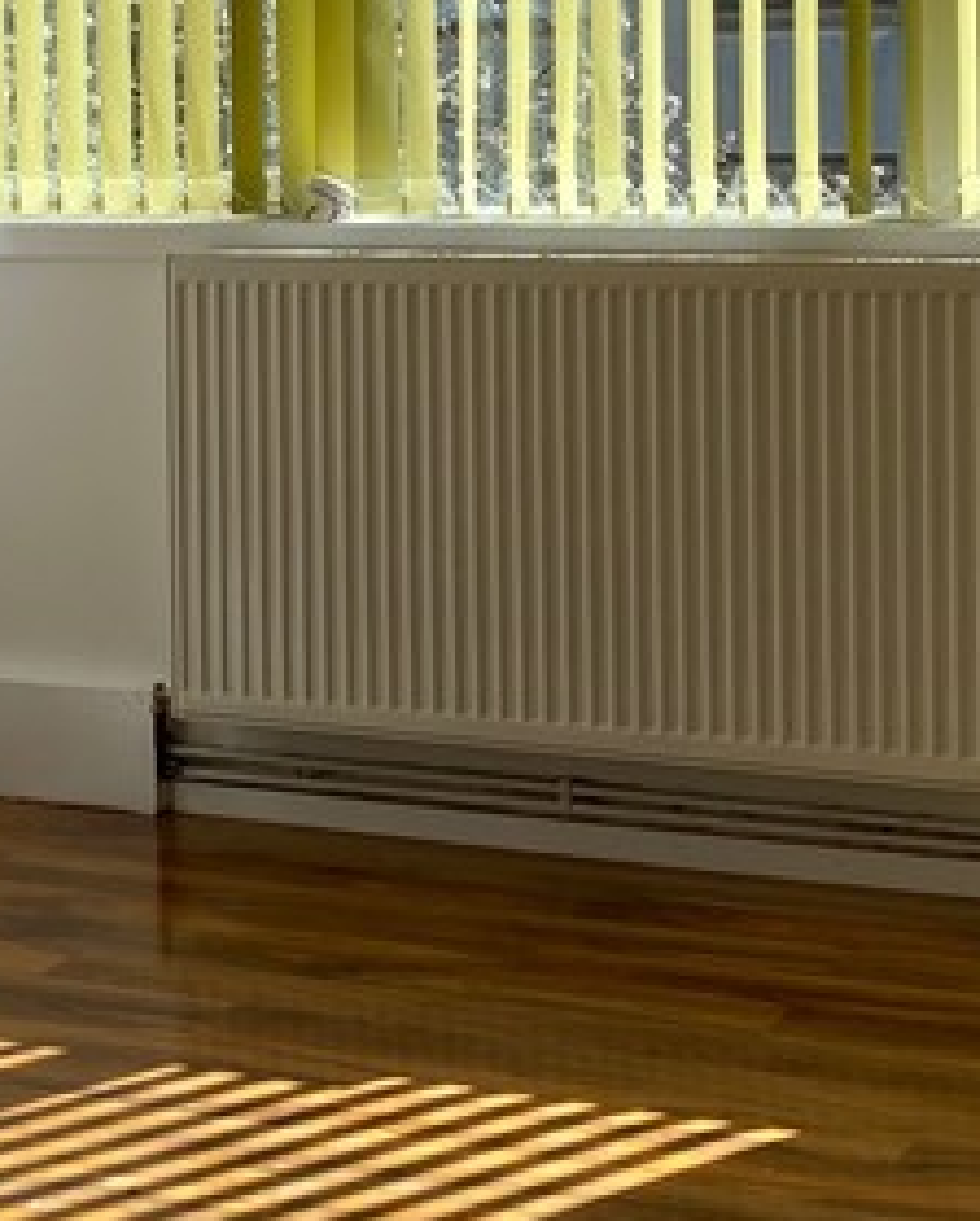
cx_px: -57
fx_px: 3364
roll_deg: +1.1
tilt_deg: -1.8
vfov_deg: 20.3
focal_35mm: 93
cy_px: 197
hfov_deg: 16.2
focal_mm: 4.25
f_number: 1.8
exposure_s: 1/890
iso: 32
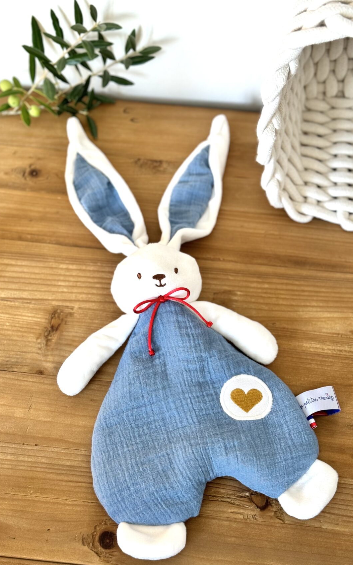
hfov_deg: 25.3
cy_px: 282
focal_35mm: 51
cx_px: 181
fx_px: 785
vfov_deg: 39.6
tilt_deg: -59.7
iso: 80
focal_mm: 6.76
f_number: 1.78
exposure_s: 1/50
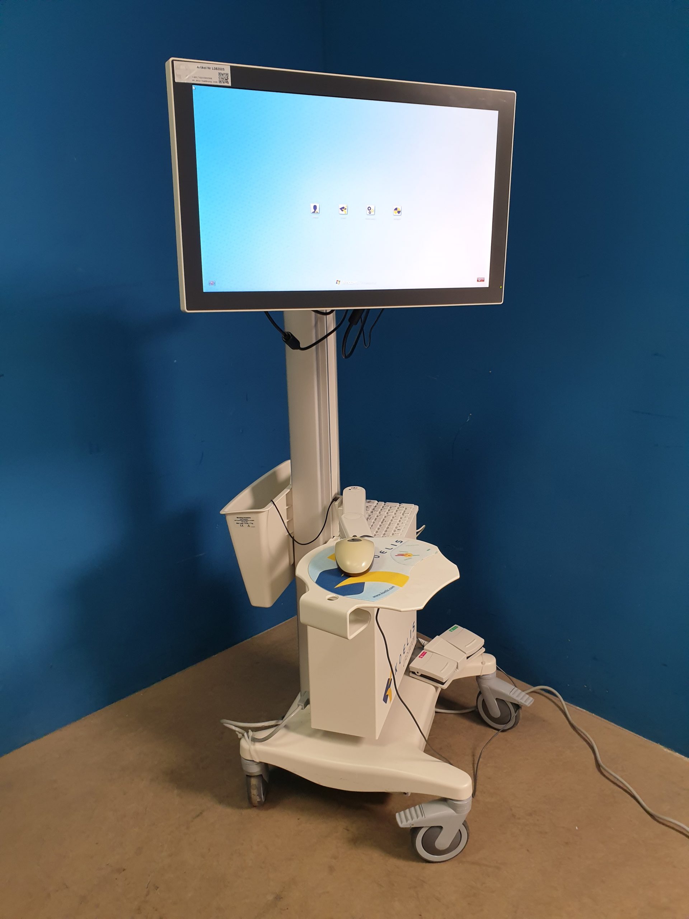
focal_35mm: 26
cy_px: 460
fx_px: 690
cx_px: 344
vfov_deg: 67.3
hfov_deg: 53.1
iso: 160
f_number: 2.4
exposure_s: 1/50
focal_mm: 4.3
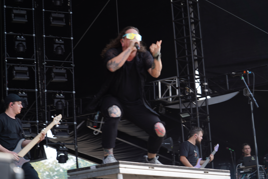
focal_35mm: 105
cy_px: 90
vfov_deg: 13.0
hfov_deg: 19.5
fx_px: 782
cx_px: 134
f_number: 5.6
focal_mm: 105
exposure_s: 1/125
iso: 100
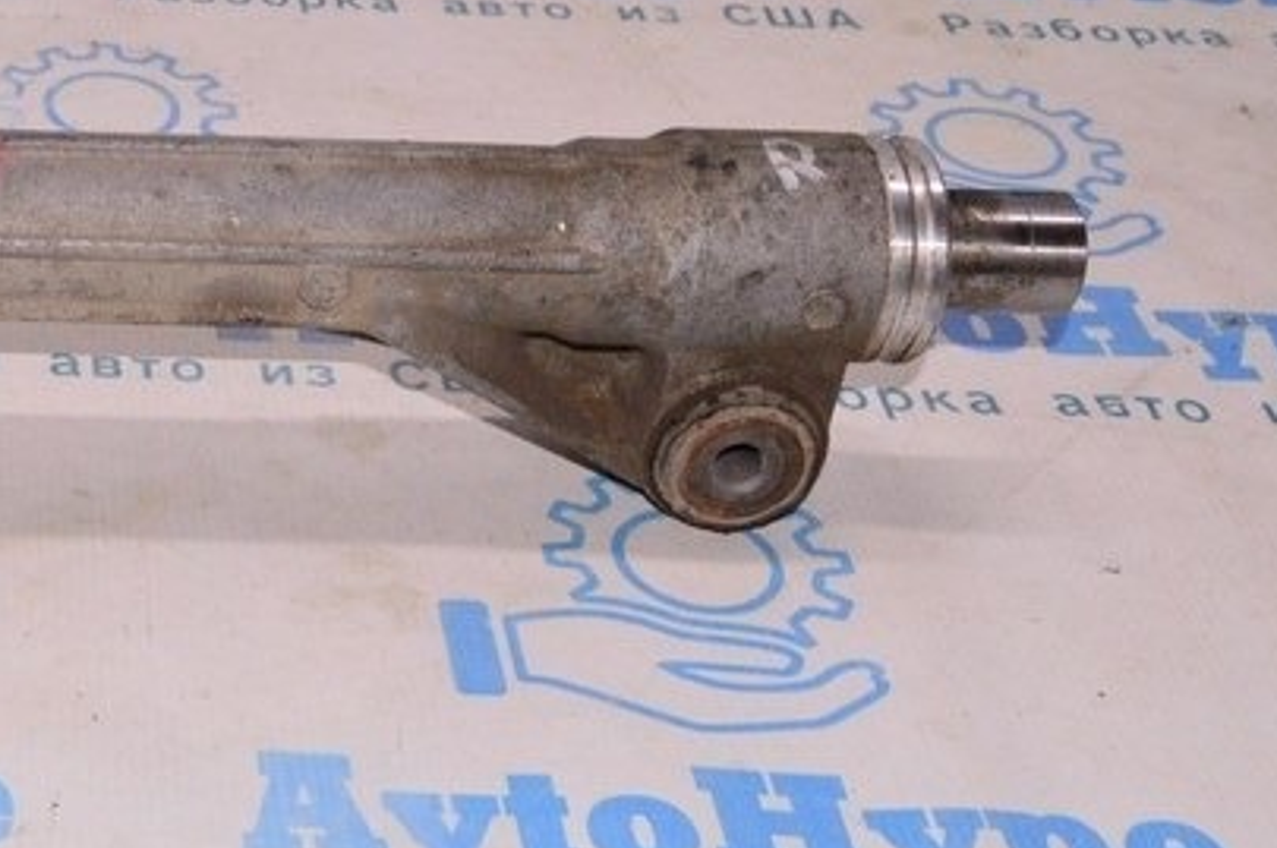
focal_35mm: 87
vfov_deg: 15.6
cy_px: 285
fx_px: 3092
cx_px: -265
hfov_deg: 21.6
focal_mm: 23
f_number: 8
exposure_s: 1/200
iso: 1600
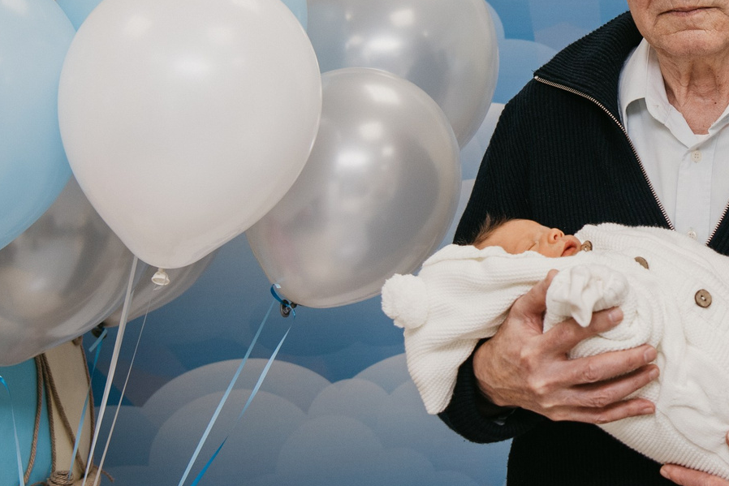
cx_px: 744
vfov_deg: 12.0
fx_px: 2309
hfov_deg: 17.5
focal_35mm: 114
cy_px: 129
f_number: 4
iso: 160
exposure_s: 1/160
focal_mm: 40
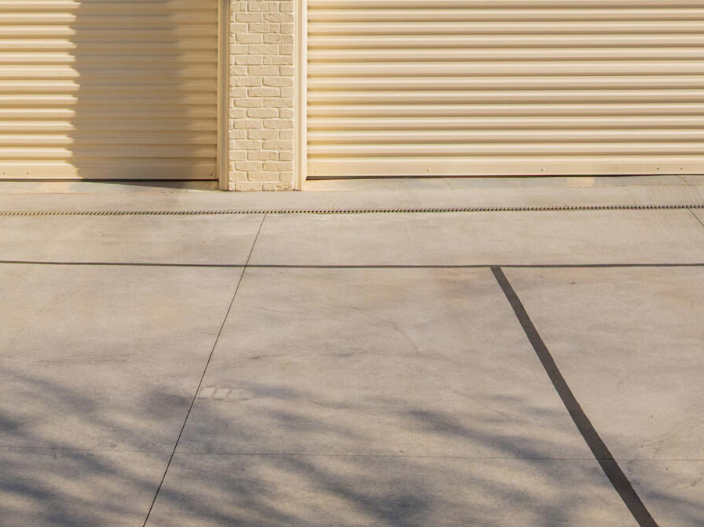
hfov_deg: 24.4
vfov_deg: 17.4
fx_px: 1626
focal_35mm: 80
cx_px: 368
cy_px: -136
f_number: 7.1
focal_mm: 12.29
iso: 100
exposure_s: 1/400
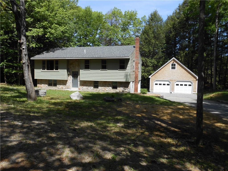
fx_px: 171
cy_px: 86
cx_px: 114
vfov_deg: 53.1
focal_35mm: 26
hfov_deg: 67.3
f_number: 3.5
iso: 80
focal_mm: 4.6
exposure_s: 1/640
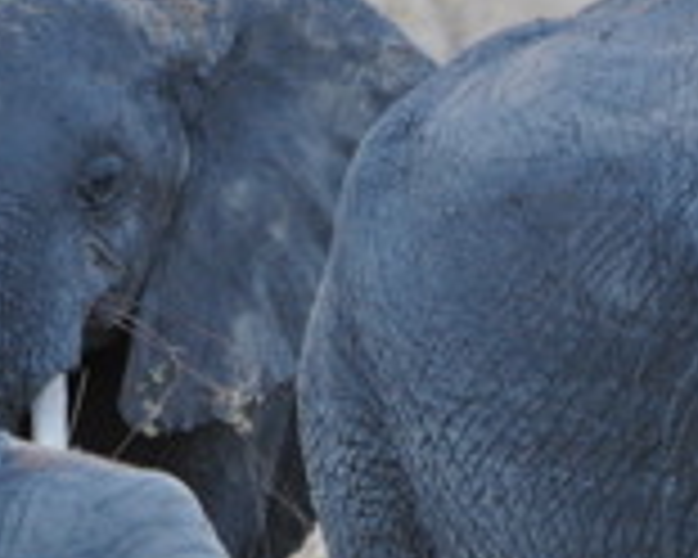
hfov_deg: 1.5
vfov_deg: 1.2
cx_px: 392
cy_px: 670
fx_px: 26097
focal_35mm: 1263
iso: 400
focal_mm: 185
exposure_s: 1/160
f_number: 5
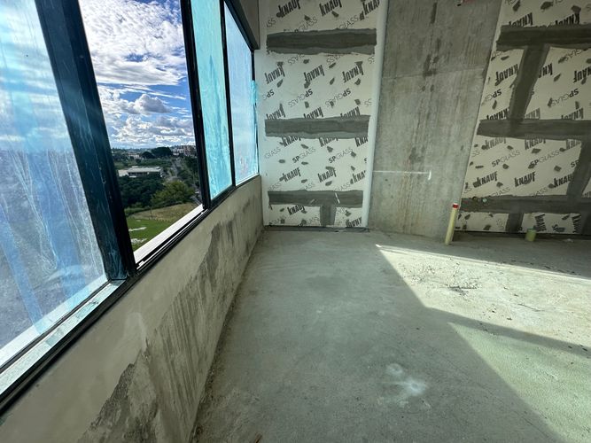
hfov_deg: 102.1
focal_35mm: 14
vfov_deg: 85.7
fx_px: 239
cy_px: 222
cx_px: 296
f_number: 2.2
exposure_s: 1/868
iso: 40
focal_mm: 2.22
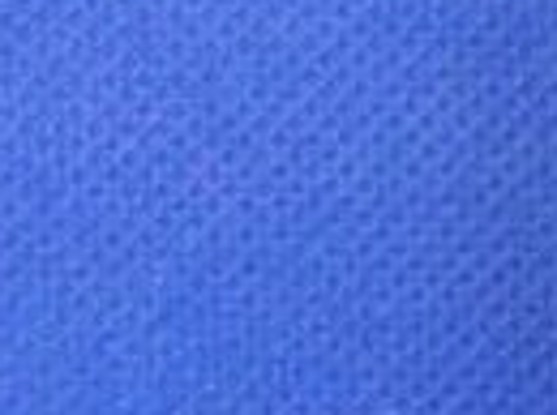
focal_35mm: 197
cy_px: 81
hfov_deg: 9.2
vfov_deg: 7.5
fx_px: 3164
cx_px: 1264
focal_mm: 4.5
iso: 125
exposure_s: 1/60
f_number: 3.7
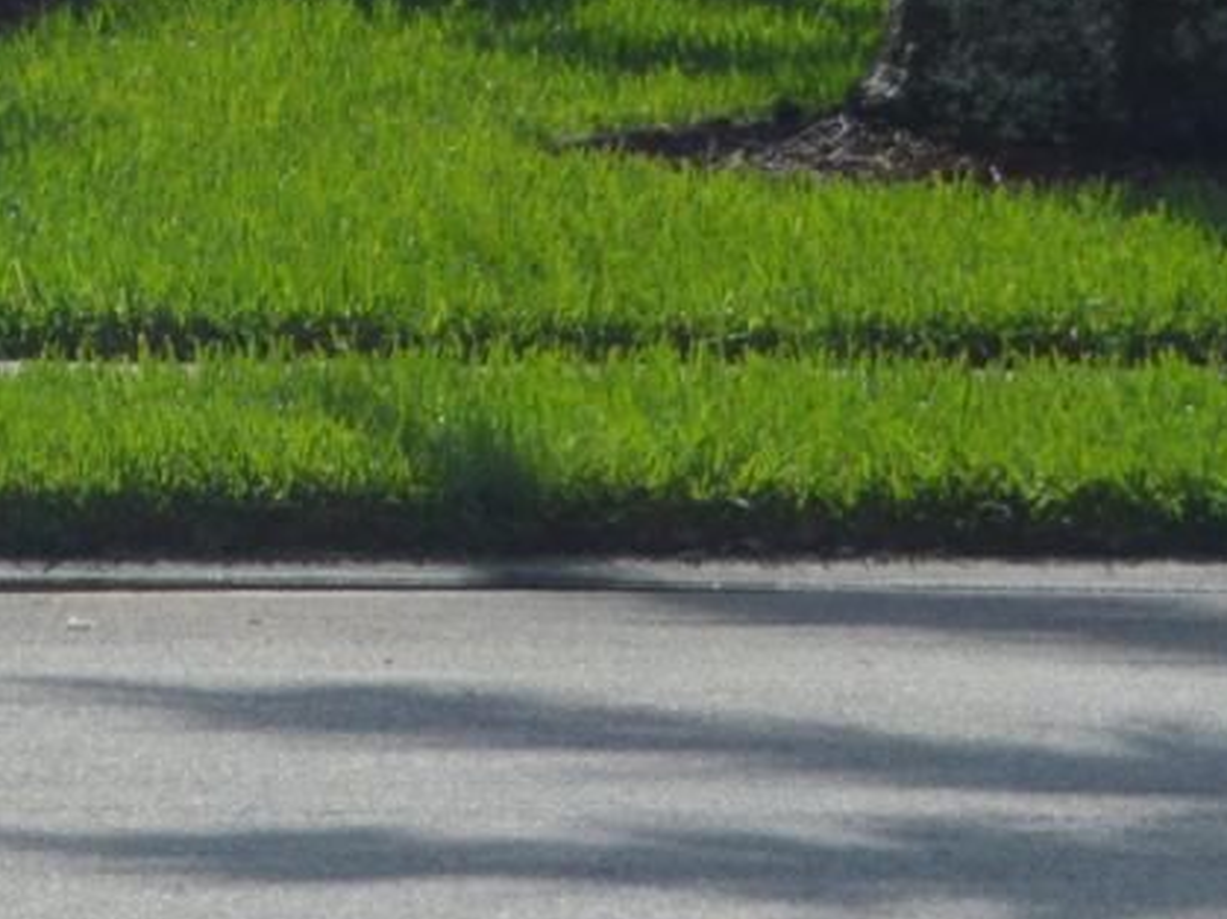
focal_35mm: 352
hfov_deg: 5.3
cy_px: -1130
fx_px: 12470
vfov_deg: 4.2
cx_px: -2504
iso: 100
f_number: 9
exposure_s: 1/320
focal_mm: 34
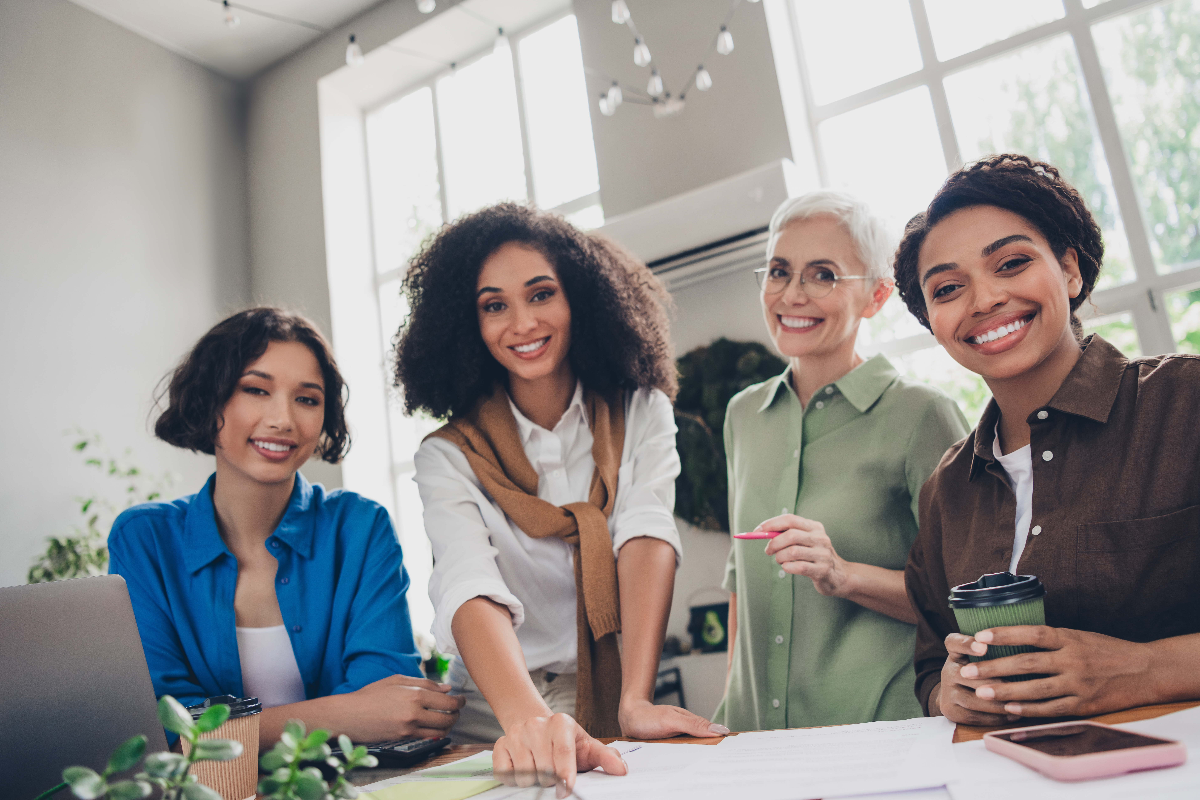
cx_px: 626
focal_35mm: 26
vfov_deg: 49.5
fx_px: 867
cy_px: 430
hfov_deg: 69.4
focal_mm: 24
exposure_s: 1/125
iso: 640
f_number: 2.8
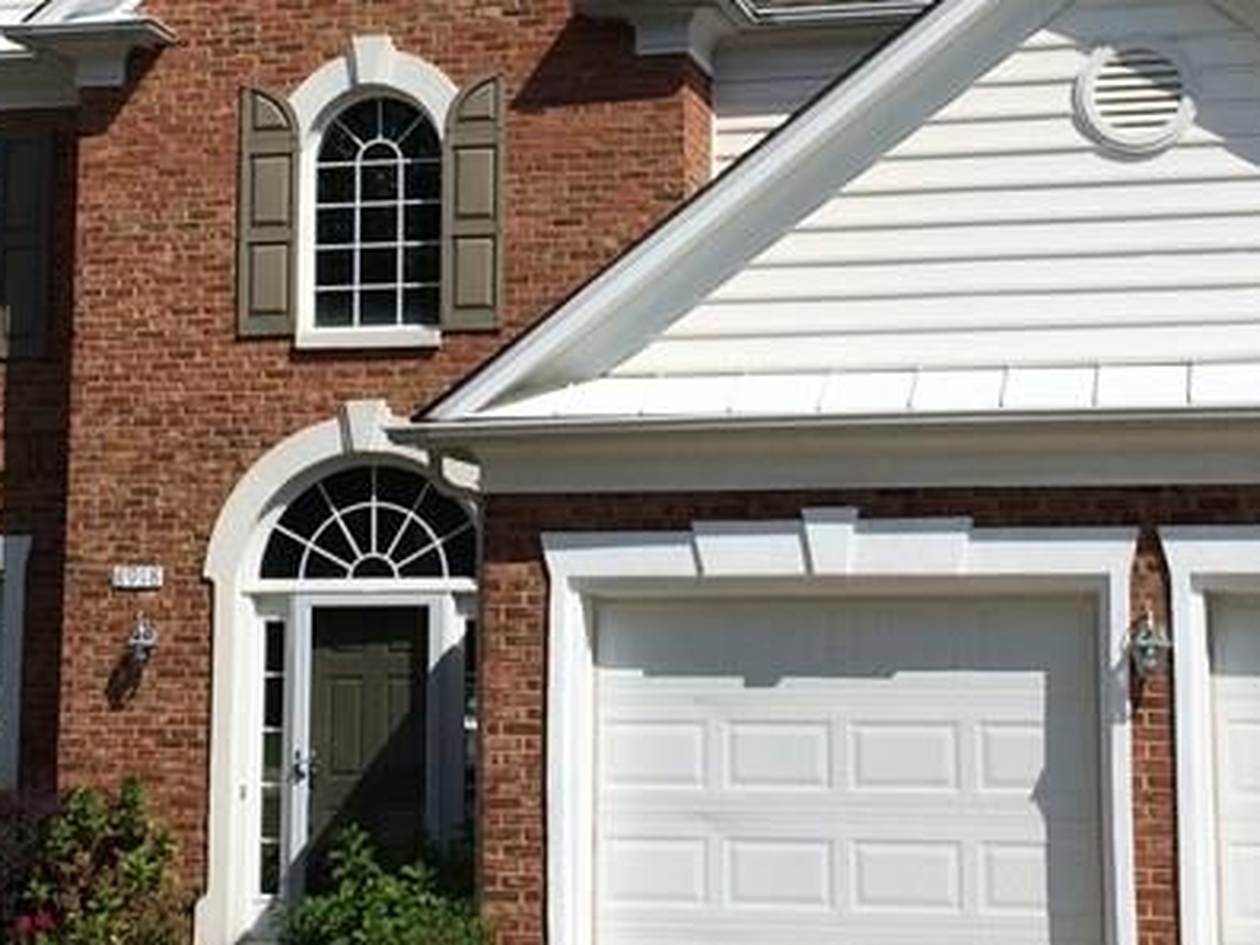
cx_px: 617
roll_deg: -0.3
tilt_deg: +8.5
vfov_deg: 19.5
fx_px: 2730
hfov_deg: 26.0
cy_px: 255
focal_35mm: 75
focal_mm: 4.15
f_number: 2.2
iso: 40
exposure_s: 1/5882
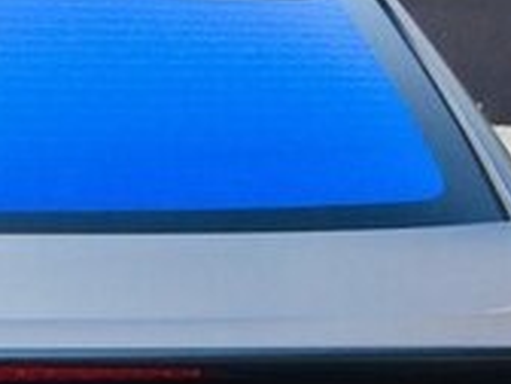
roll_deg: -2.2
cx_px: -82
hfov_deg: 16.6
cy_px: 526
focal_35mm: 114
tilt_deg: -20.6
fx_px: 1683
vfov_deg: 12.5
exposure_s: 1/50
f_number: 2.2
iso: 32
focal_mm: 4.15
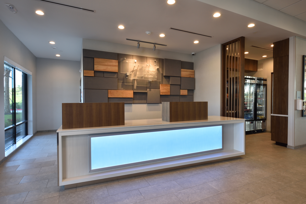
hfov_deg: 86.9
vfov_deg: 64.6
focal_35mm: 19
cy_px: 102
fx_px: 162
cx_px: 153
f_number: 18
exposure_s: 1/5
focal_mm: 19
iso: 400
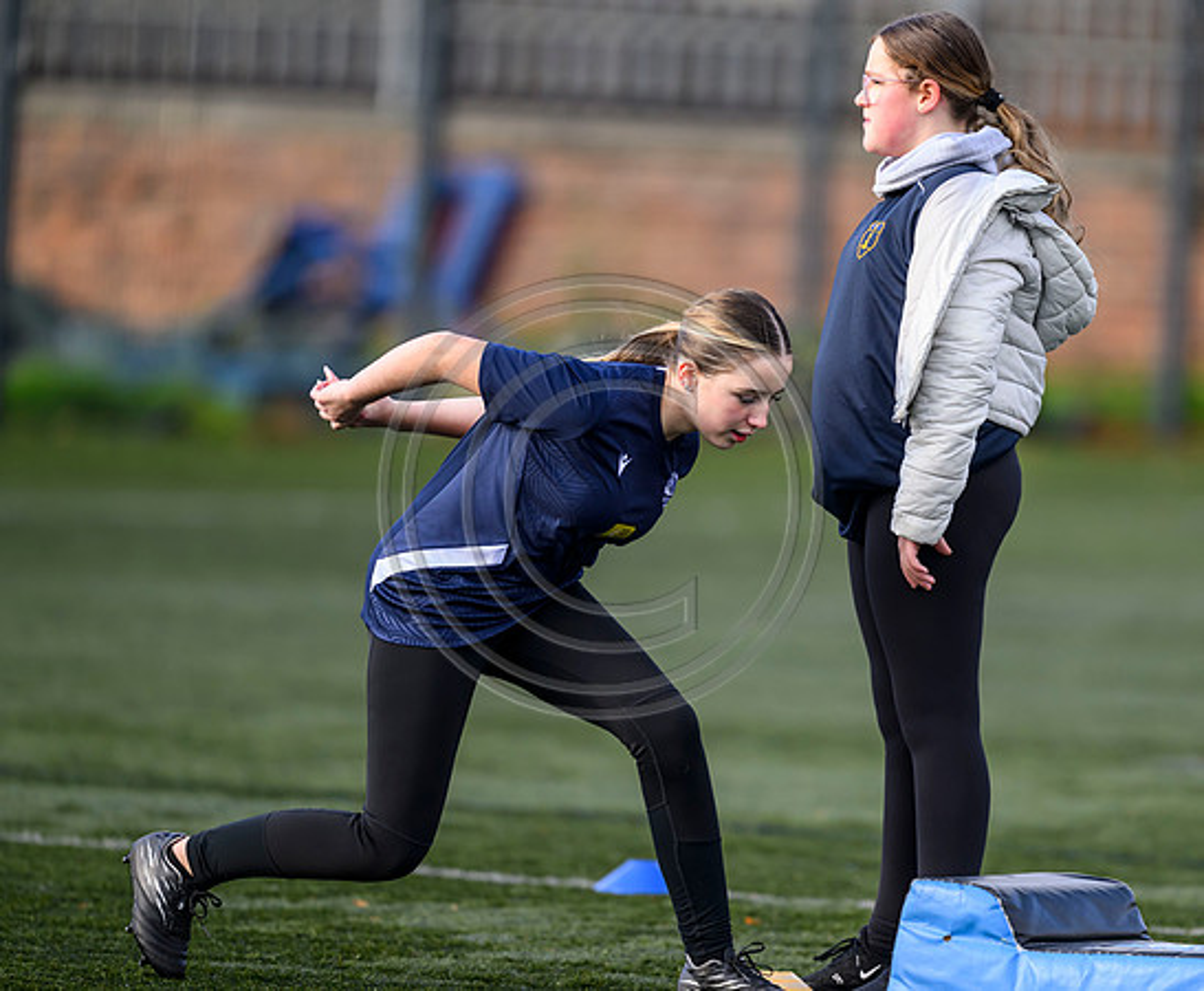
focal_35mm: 458
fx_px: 16518
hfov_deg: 4.2
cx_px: 744
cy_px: 496
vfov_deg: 3.4
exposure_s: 1/1000
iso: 500
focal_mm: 400
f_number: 3.2
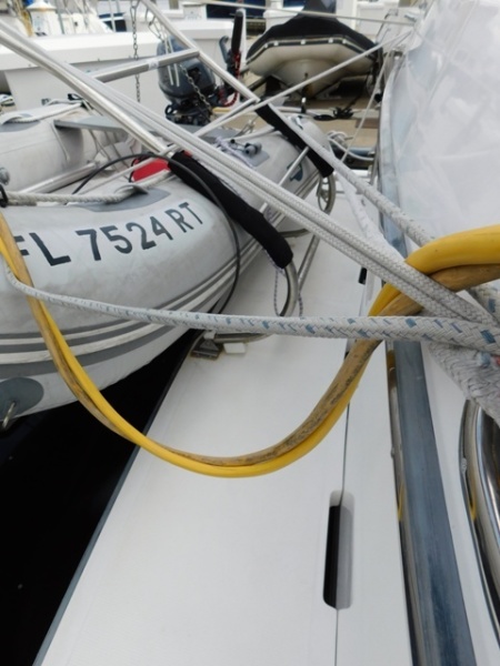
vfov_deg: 73.9
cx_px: 250
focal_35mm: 23
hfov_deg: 58.9
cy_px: 333
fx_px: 443
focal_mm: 4
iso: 125
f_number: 3
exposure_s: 1/1000
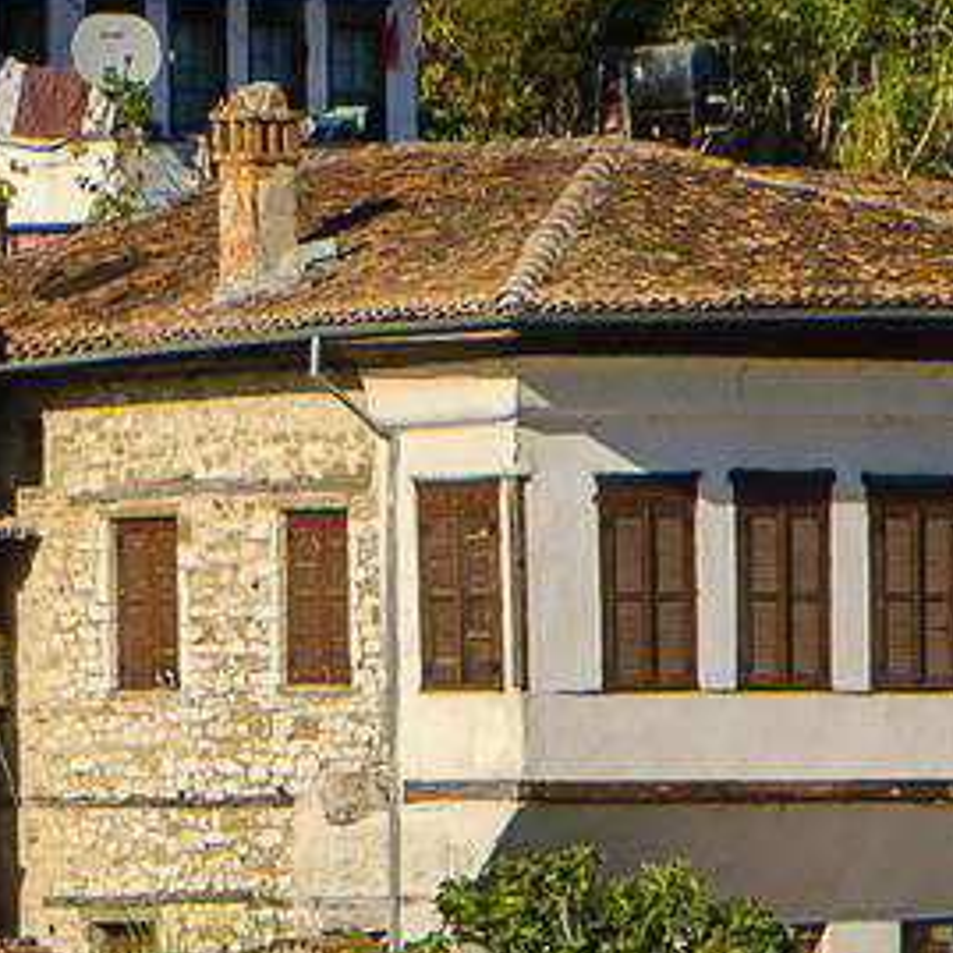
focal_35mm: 637
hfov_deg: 2.7
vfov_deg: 2.8
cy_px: 188
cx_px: -556
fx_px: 19841
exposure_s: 1/6400
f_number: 4
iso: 250
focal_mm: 70
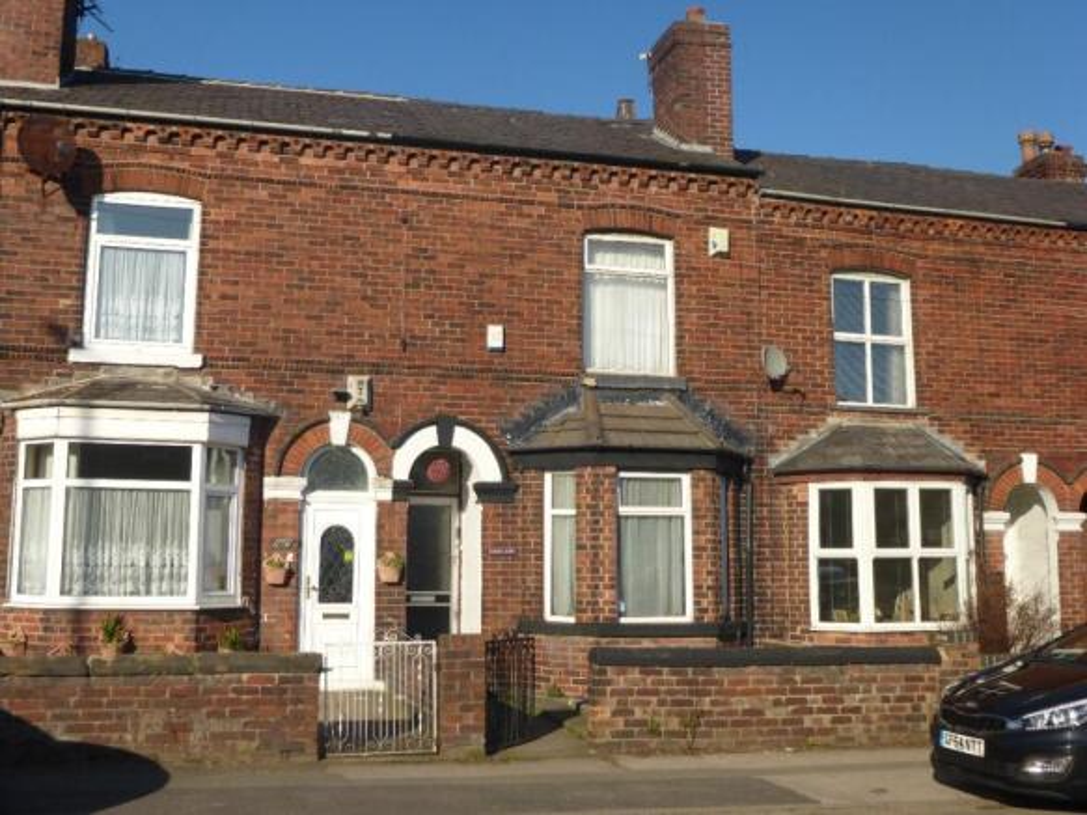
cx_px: 544
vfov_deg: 36.8
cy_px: 408
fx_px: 1224
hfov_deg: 47.9
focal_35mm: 39
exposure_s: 1/1000
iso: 100
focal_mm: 6.9
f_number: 3.7
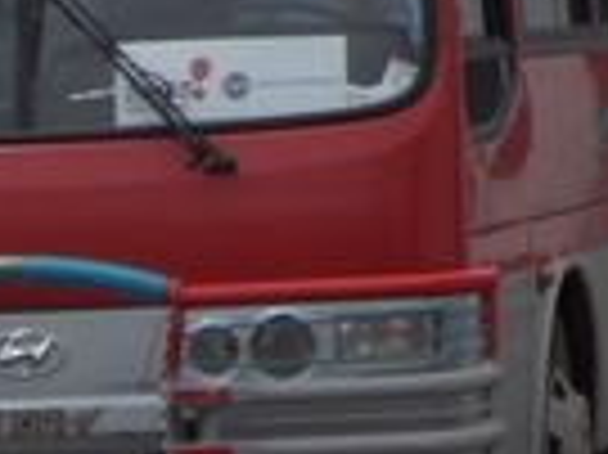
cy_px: -396
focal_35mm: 289
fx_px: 5072
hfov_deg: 6.7
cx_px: 1175
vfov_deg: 5.1
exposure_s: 1/250
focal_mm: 6.2
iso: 64
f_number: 8
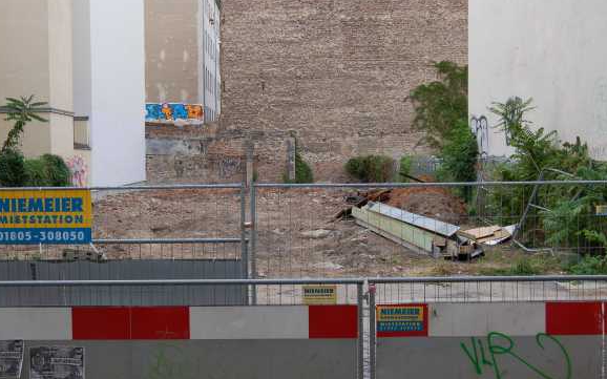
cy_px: 195
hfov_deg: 43.4
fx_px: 761
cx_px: 274
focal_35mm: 46
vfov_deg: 28.0
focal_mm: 26
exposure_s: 1/125
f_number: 5.6
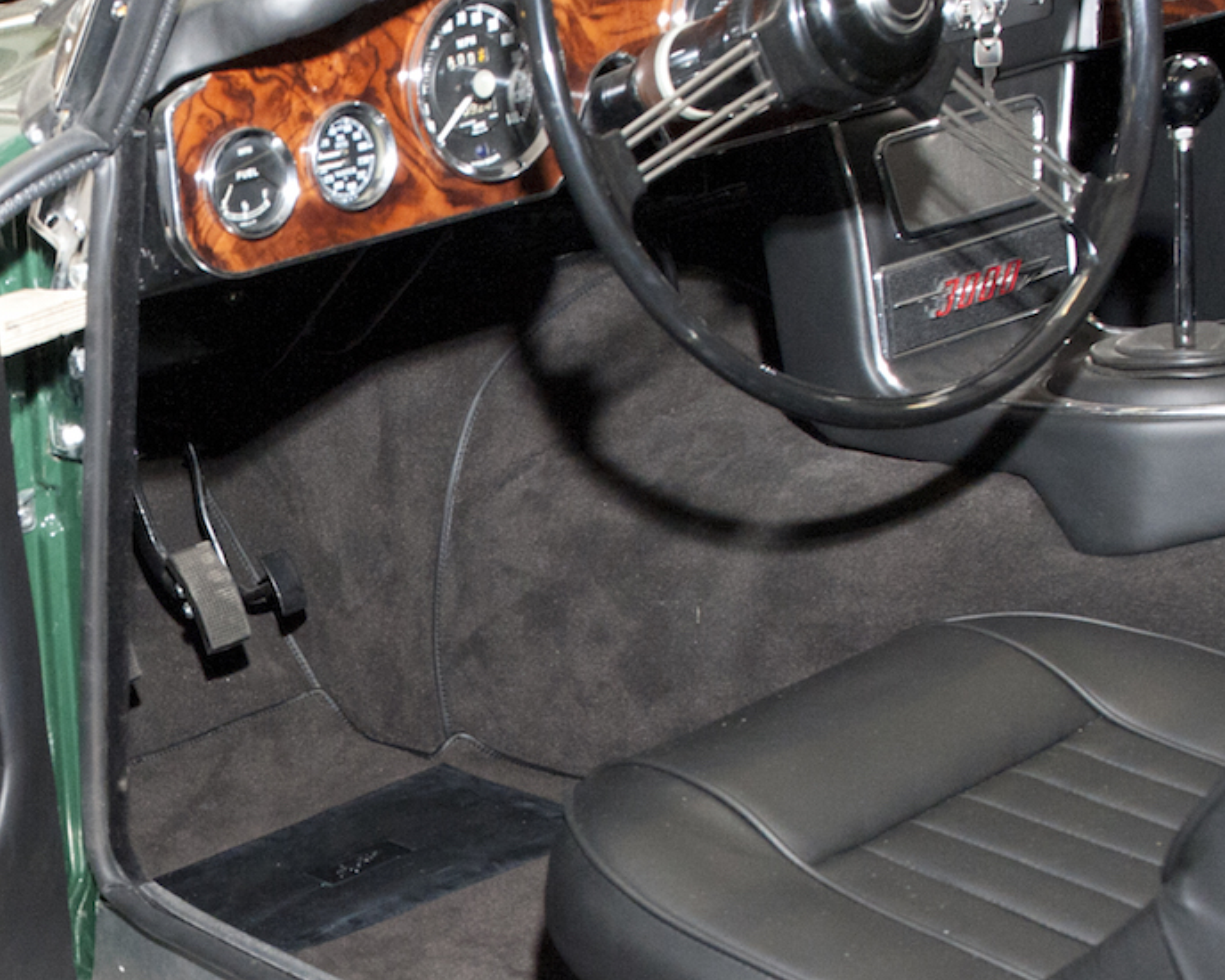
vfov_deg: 35.3
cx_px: 450
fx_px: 1522
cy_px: 664
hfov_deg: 43.5
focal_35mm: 42
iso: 3200
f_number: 8
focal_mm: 24
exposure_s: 1/60
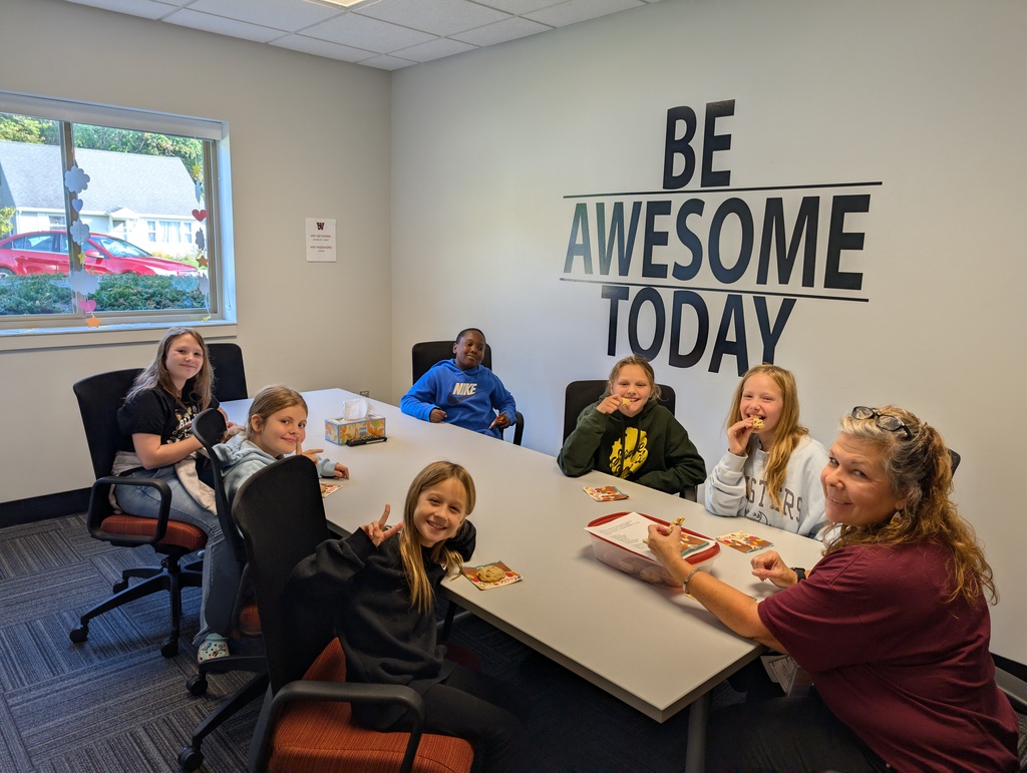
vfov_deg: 56.9
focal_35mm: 24
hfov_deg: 71.5
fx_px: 713
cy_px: 386
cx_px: 514
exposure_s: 1/60.2
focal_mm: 6.9
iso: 15
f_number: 1.68
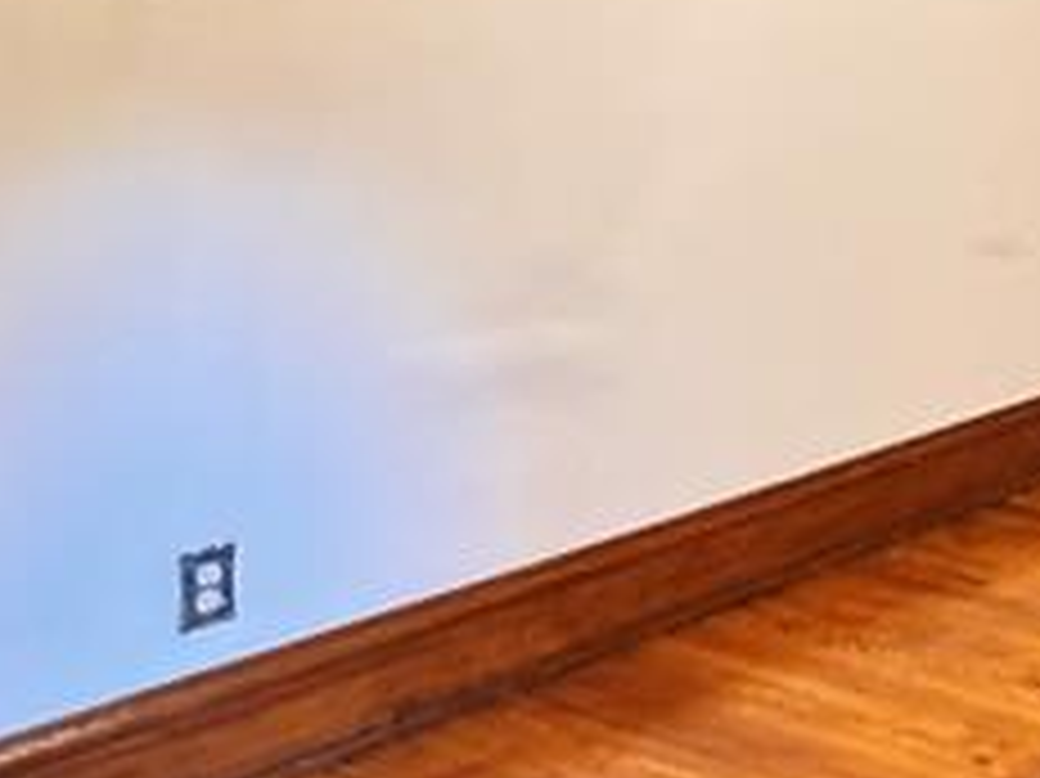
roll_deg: -0.8
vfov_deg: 22.7
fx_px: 1862
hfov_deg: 26.4
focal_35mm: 62
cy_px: 4
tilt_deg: -2.8
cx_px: 1360
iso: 1250
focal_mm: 2.22
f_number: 2.2
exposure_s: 1/60
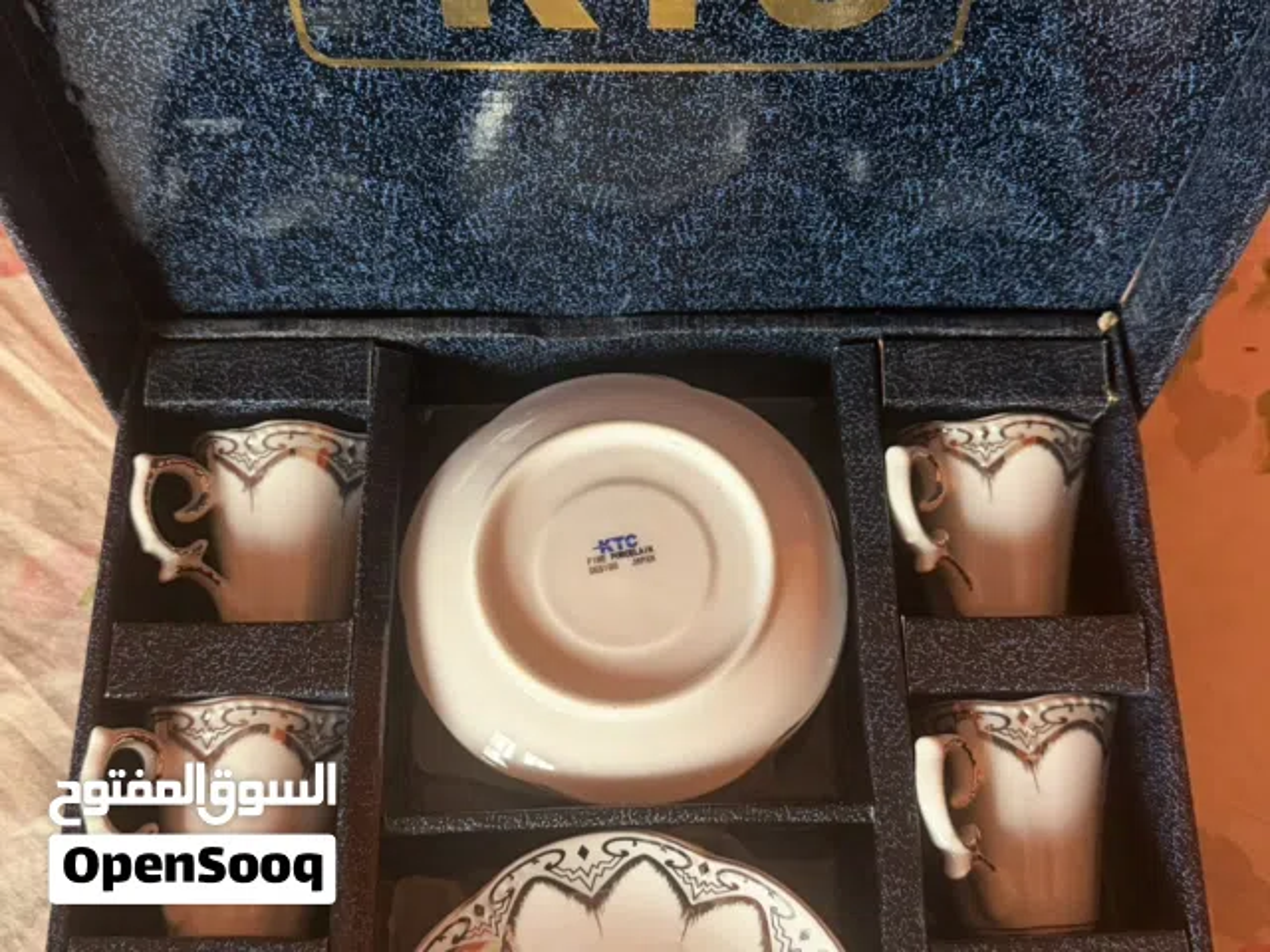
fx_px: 881
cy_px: 476
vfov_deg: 56.8
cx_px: 635
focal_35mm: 24
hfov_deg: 71.6
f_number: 1.78
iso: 800
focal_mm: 6.76
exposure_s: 1/60
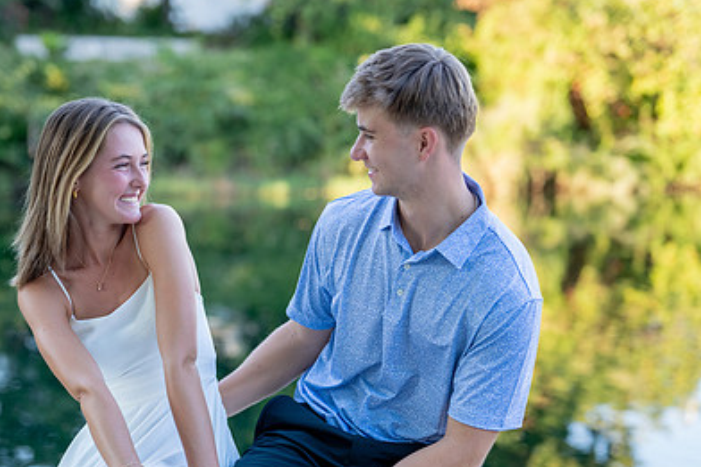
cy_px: 315
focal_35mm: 83
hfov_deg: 24.4
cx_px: 242
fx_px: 1615
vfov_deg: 16.4
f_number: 1.8
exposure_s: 1/640
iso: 250
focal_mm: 50
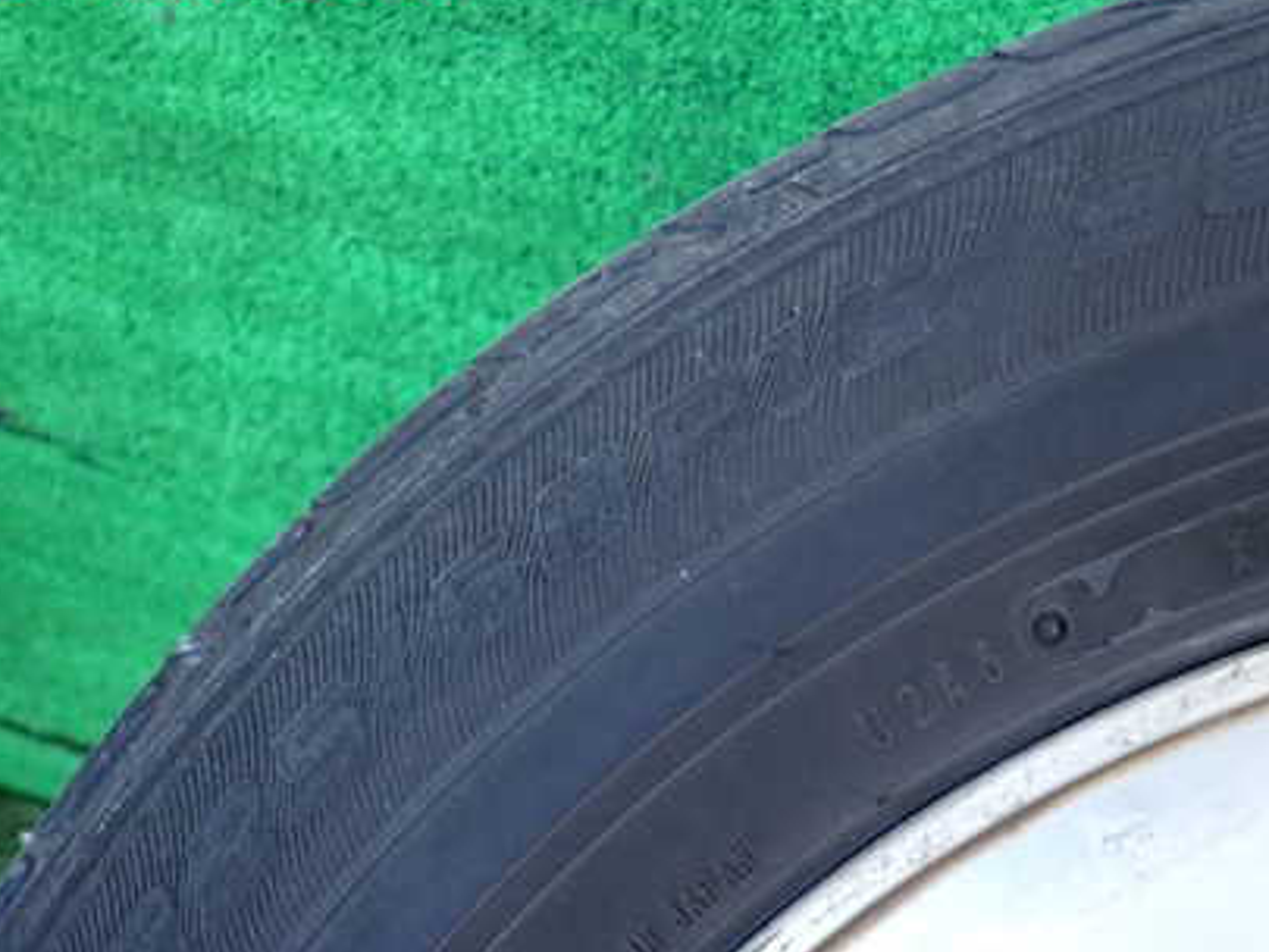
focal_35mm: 37
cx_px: 815
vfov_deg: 38.2
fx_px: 1357
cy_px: 636
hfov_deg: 49.5
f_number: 2
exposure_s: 1/125
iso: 200
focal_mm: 4.5
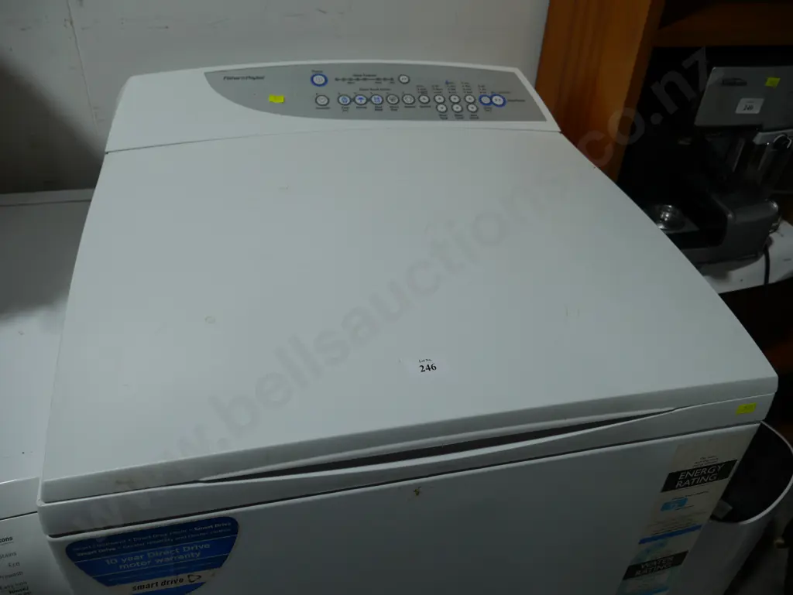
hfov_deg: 63.4
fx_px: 642
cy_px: 298
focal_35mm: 28
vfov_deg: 49.8
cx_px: 396
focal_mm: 14
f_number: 4.5
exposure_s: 1/200
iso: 200
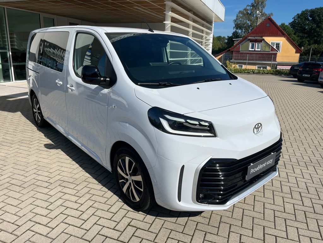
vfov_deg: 53.1
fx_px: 243
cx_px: 162
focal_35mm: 26
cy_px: 122
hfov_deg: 67.3
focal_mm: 5.1
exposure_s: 1/6897
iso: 50
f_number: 1.6
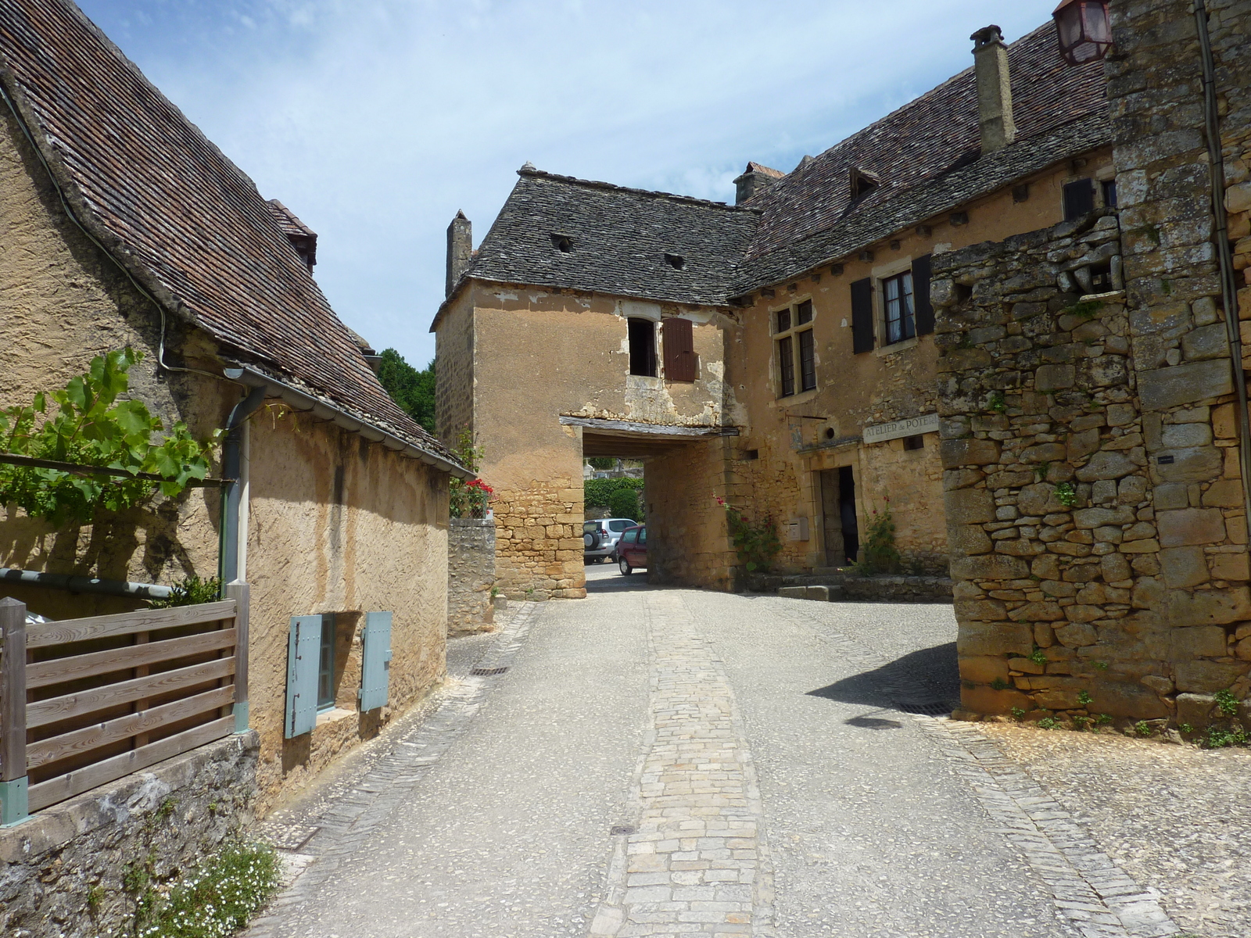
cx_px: 626
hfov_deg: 69.4
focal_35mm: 25
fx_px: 903
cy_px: 469
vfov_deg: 54.9
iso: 80
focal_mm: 4.1
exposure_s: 1/500
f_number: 5
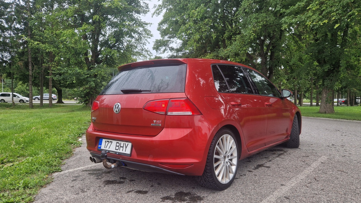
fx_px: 249
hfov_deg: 71.9
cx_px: 183
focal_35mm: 26
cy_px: 110
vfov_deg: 44.3
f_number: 1.8
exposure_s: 1/180
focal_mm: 5.4
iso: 50
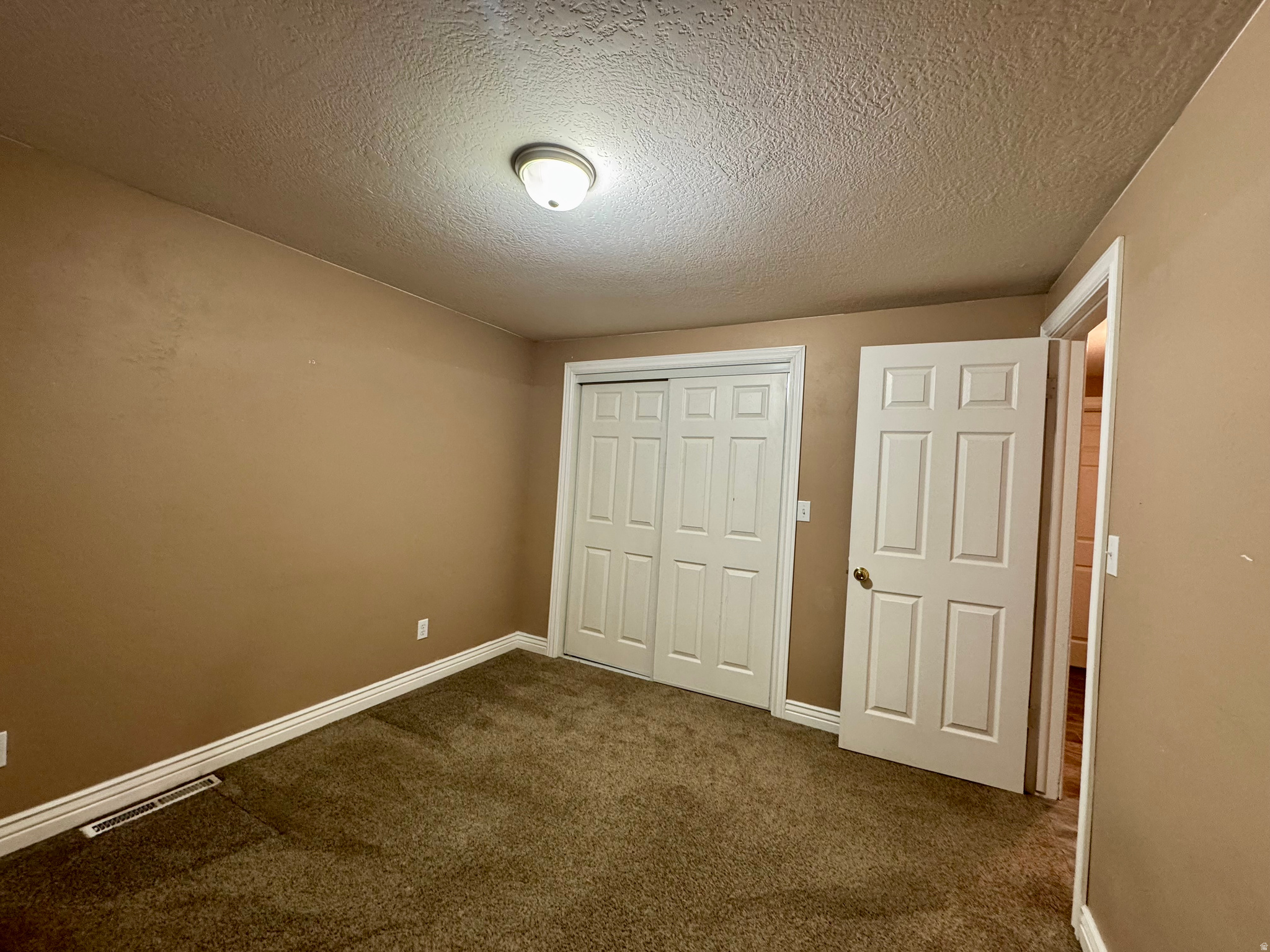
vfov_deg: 85.7
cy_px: 476
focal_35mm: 14
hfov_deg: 102.1
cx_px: 635
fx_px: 514
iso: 320
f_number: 2.2
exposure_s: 1/60
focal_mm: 2.22
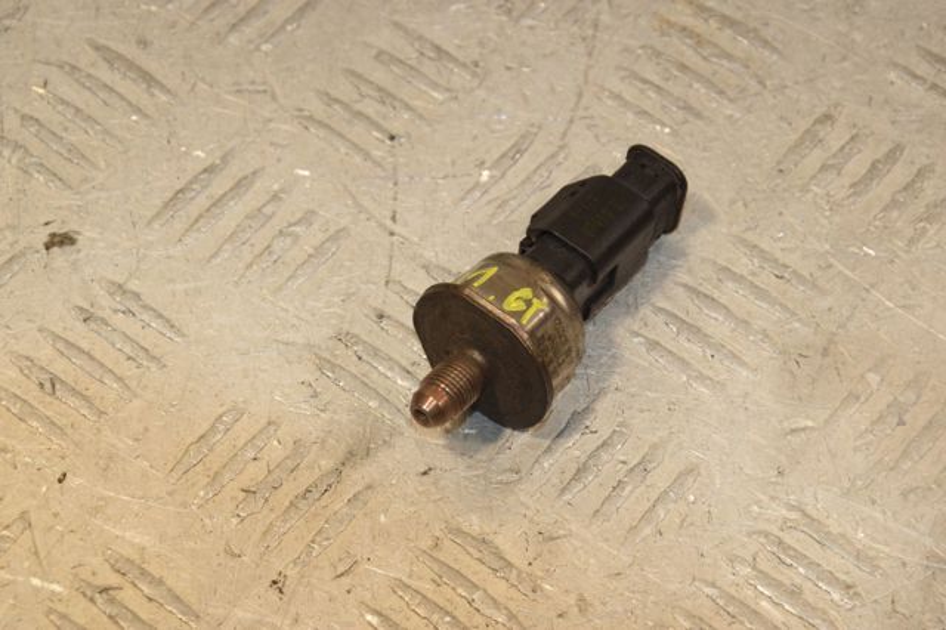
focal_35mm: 120
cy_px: 315
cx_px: 473
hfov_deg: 17.1
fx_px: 3152
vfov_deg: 11.4
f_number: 9
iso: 800
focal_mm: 80
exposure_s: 1/200
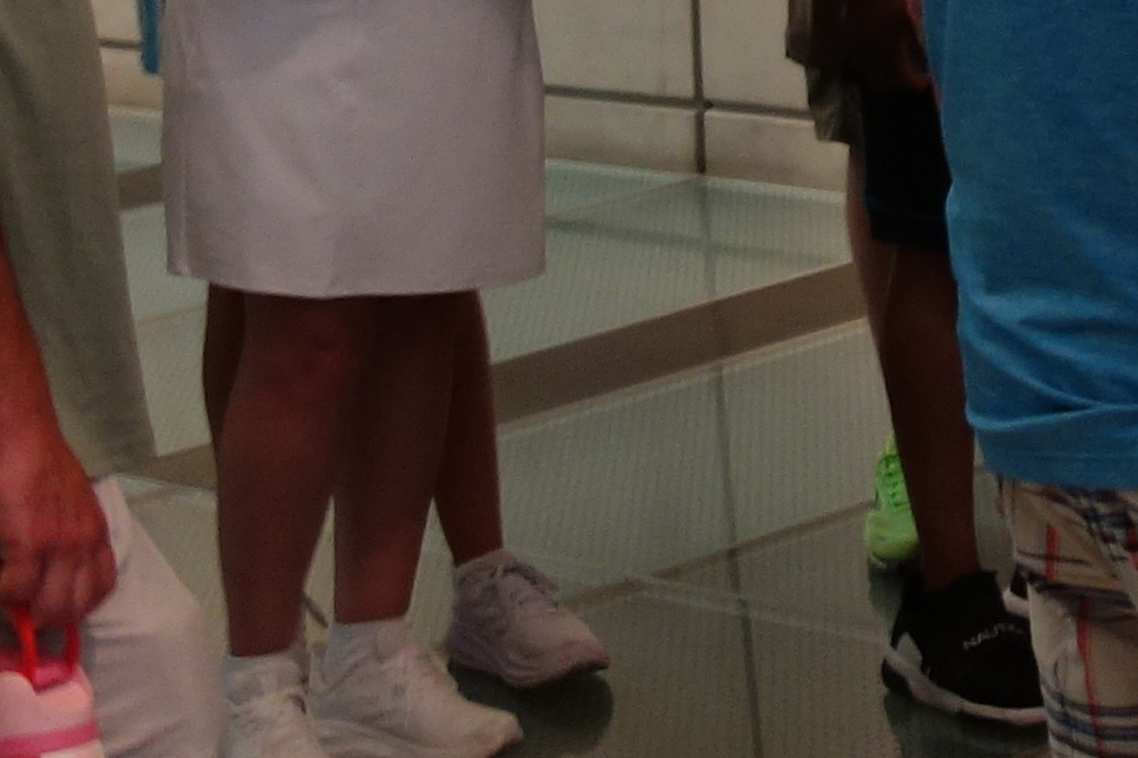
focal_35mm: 159
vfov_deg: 8.2
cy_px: -707
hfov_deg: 12.8
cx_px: 1150
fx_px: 5024
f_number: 1.8
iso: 250
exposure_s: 1/30
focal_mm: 10.4
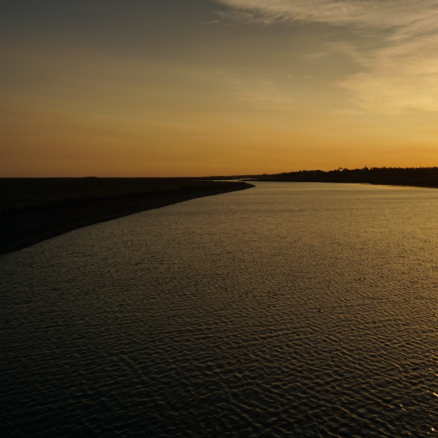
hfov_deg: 40.2
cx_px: 324
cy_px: 217
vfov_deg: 41.3
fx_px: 582
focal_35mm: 41
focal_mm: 21
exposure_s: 1/4000
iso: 160
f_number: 4.5
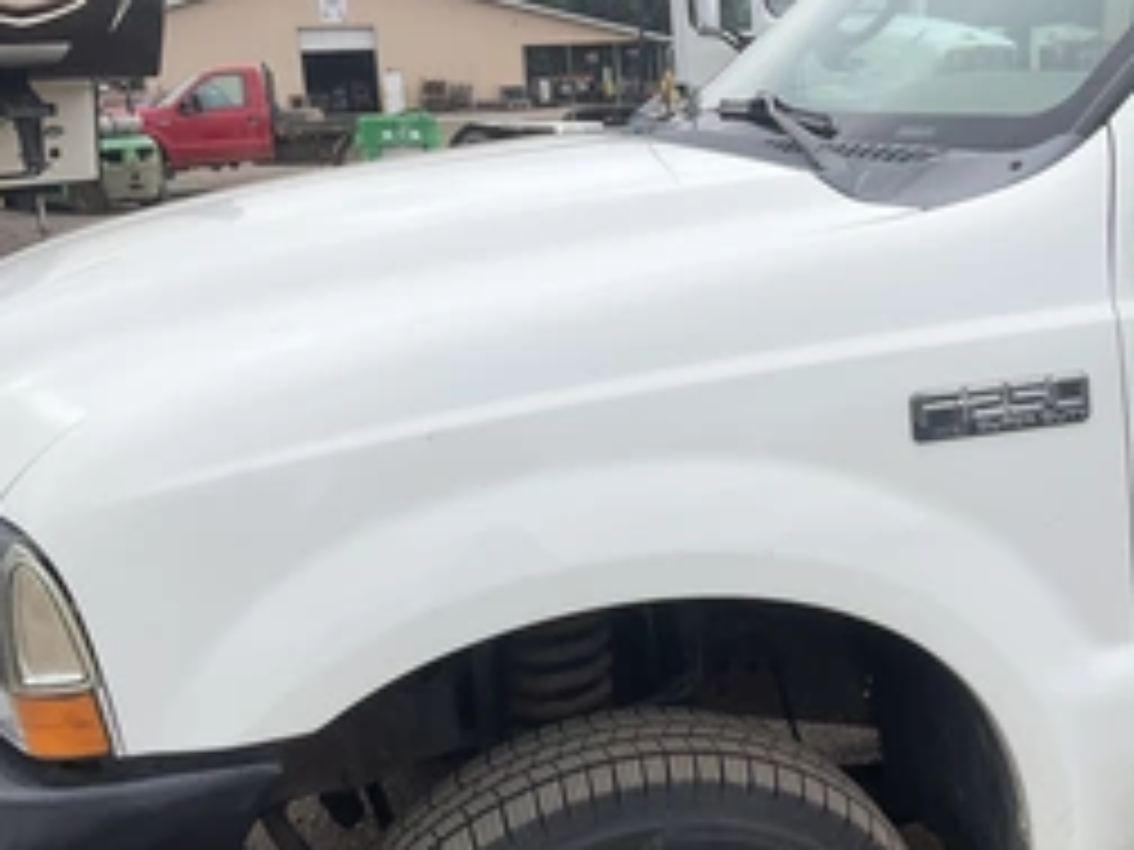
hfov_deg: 40.8
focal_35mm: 46
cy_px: 450
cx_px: 738
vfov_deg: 31.5
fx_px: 1507
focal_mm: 3
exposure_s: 1/1098
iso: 25
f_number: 1.8
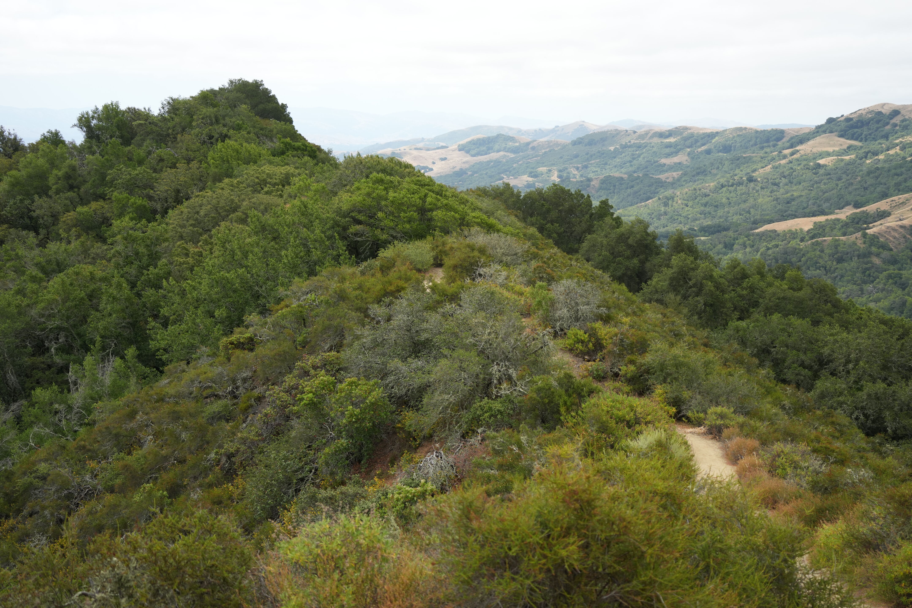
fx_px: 1368
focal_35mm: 54
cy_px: 304
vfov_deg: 25.1
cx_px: 456
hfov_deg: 36.9
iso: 500
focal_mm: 54
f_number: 4.5
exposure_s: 1/1600
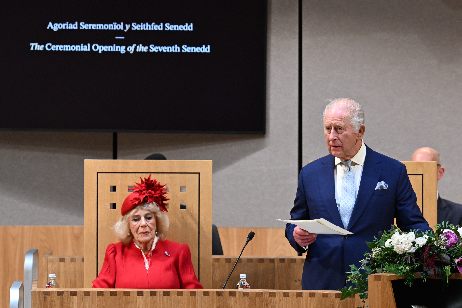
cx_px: 231
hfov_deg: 10.6
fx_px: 2502
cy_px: 154
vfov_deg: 7.0
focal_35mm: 195
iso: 2500
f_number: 3.5
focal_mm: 130
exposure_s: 1/160
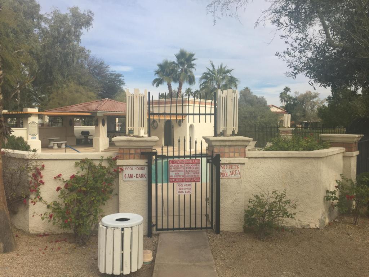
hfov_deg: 61.7
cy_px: 138
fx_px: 309
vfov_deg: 48.2
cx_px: 184
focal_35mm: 29
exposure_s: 1/1980
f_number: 2.2
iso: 32
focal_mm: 4.15
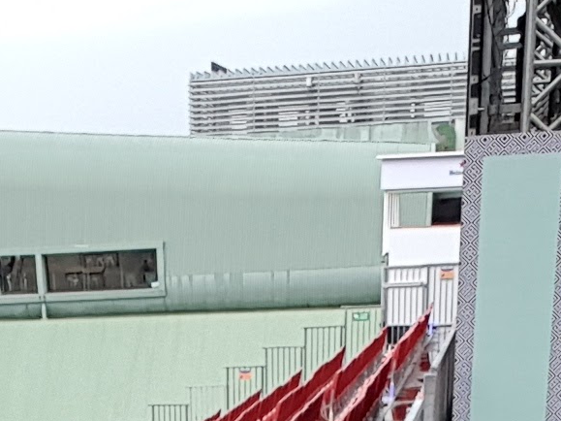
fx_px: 1523
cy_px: 901
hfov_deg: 20.5
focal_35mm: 94
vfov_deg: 13.1
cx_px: 77
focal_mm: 2.1
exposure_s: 1/293
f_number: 1.7
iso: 50
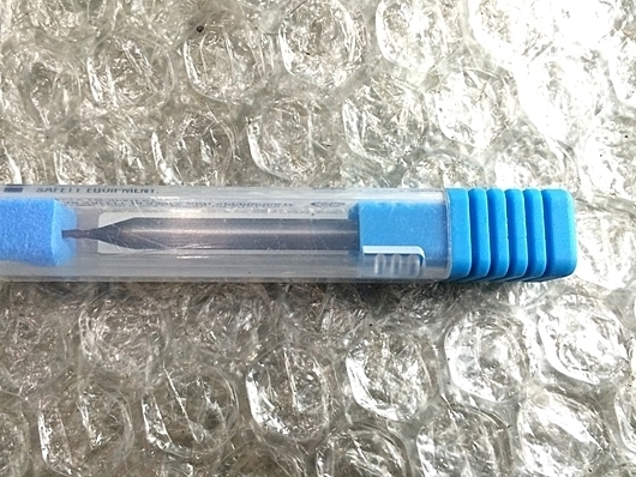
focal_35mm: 35
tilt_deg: -81.3
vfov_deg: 40.7
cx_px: 258
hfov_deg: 52.3
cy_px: 241
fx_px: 643
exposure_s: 1/33
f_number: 2.2
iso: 160
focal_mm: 4.15
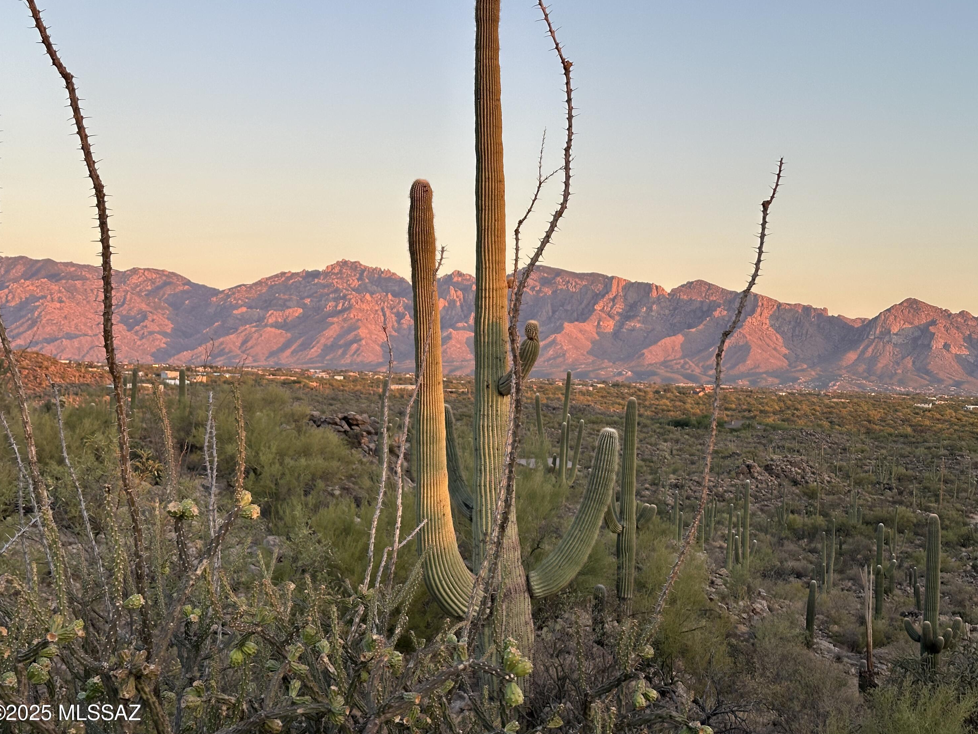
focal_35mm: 49
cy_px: 372
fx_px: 1384
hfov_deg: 38.9
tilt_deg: +0.4
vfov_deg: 29.7
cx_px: 487
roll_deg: -1.0
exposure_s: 1/371
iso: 64
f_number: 1.78
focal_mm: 6.86
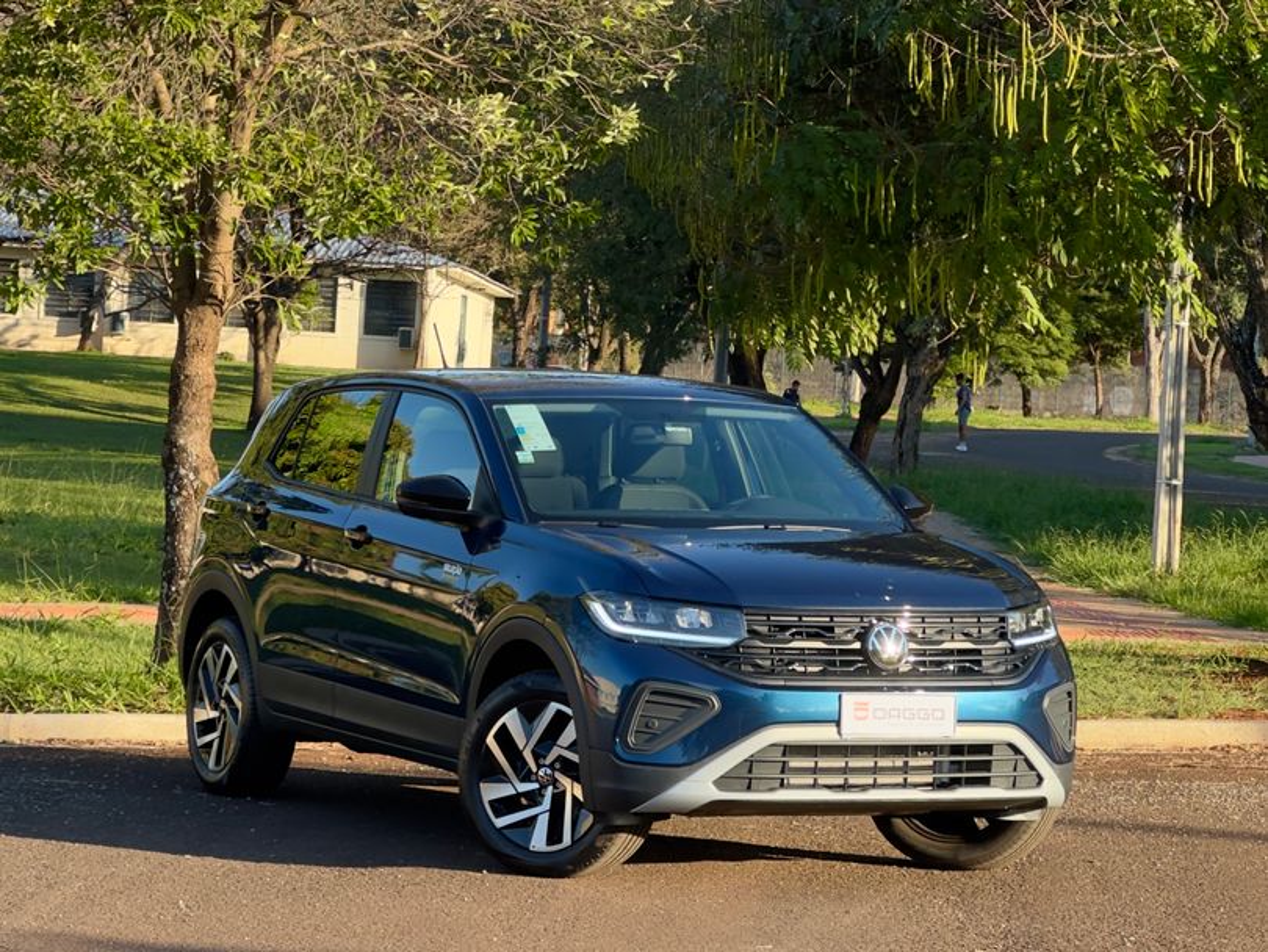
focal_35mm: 77
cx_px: 634
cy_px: 476
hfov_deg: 25.3
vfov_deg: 19.1
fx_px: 2821
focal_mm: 9
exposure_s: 1/187
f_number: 2.8
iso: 25
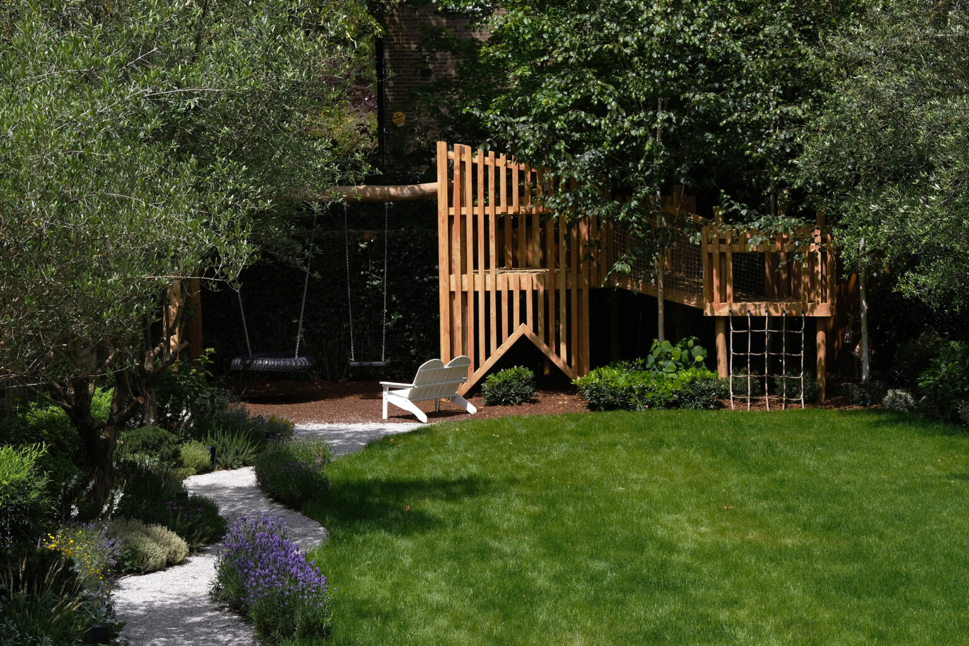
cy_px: 323
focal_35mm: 75
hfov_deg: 27.0
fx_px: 2019
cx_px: 484
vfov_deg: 18.2
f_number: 8
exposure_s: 1/125
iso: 80
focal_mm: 50
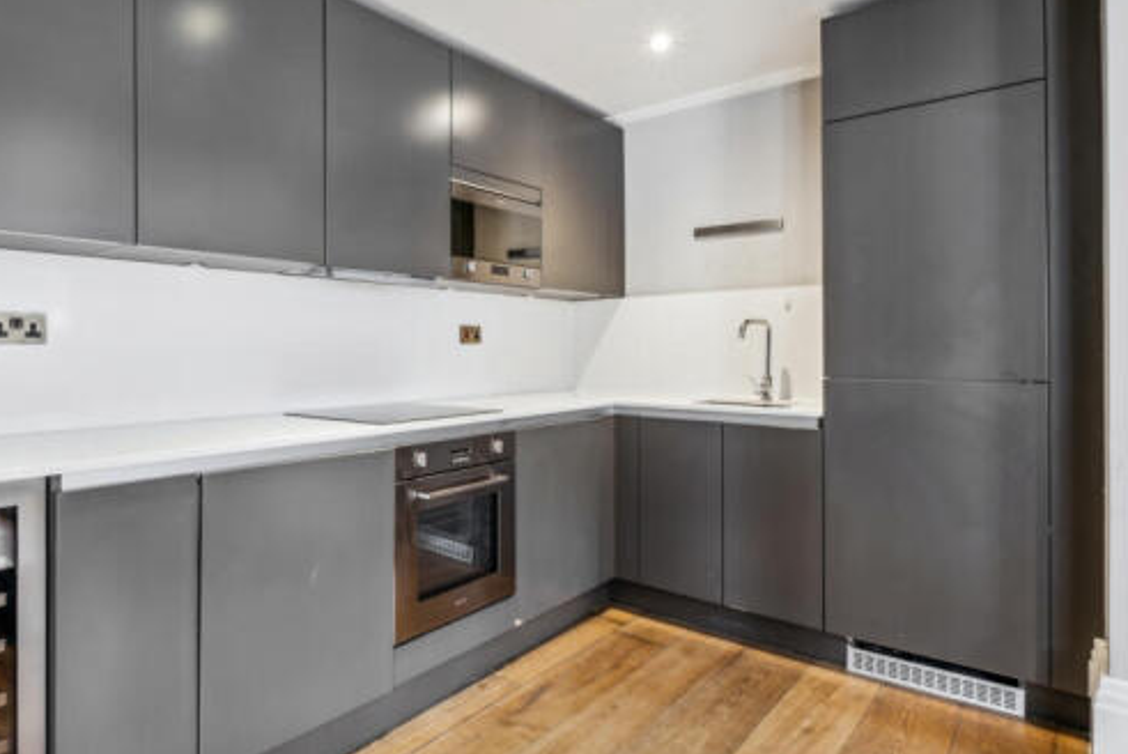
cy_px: 344
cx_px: 447
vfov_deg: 61.9
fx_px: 627
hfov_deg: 82.8
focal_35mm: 20
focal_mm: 10
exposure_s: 1/1.67
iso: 400
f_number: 11
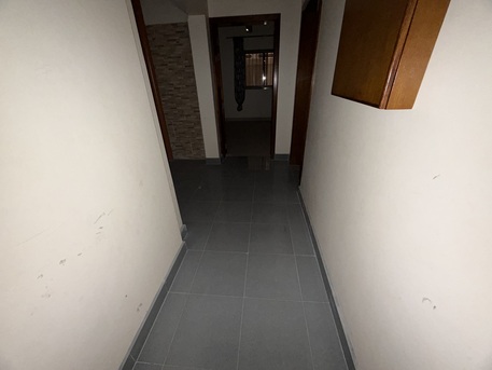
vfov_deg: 85.7
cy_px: 185
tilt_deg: -27.9
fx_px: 199
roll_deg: +1.7
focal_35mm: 14
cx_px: 246
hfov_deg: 102.0
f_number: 2.2
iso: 200
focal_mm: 2.22
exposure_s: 1/31
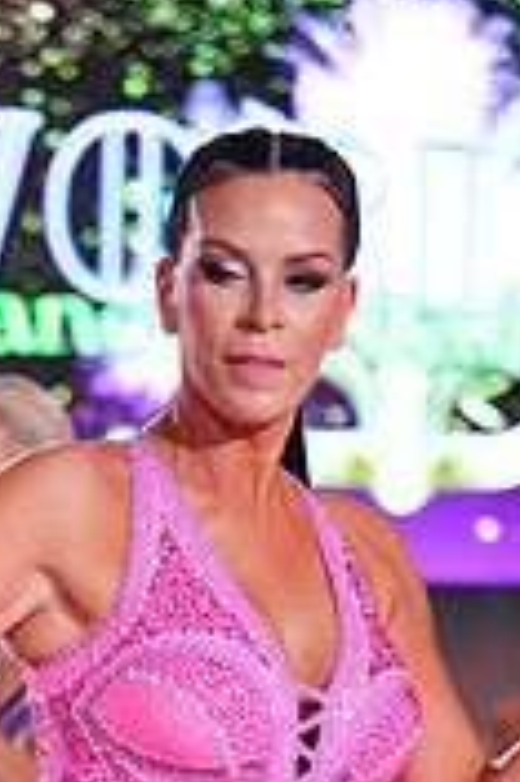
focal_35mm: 231
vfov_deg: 8.7
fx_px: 5014
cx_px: -136
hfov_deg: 5.9
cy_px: 1262
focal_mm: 70
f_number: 2.8
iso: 2000
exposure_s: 1/500
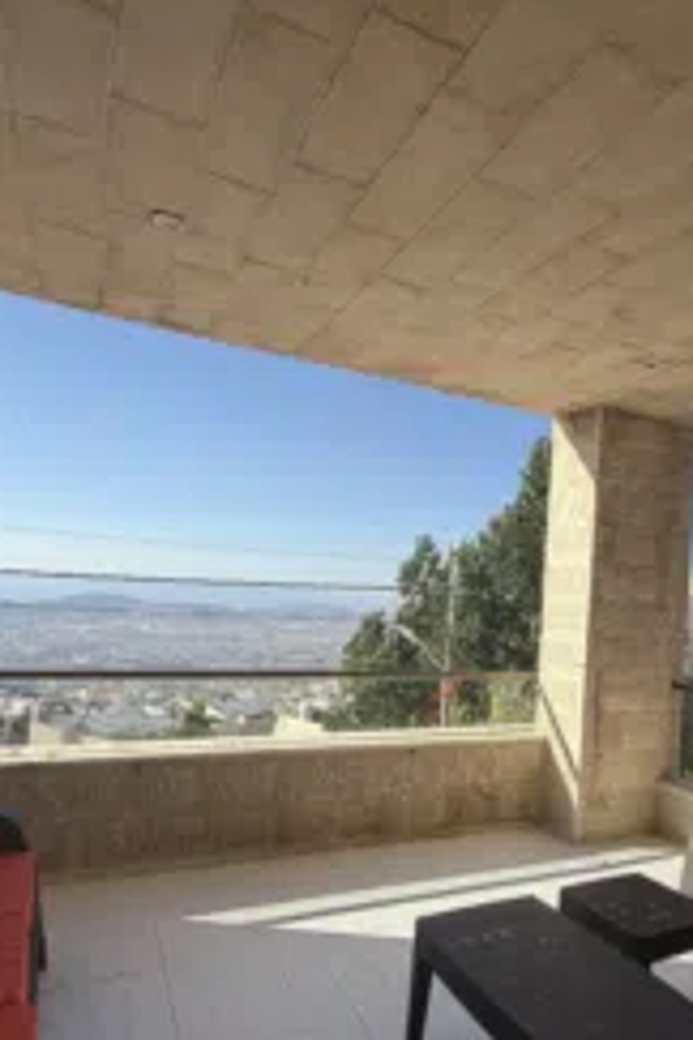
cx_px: 458
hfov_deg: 52.2
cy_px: 595
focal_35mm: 24
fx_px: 693
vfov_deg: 73.3
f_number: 2.2
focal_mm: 2.22
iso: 40
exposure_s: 1/506
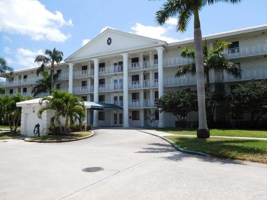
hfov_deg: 69.4
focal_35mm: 25
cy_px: 100
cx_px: 134
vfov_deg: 54.9
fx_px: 193
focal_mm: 4.5
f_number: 3.4
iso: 125
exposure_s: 1/1250
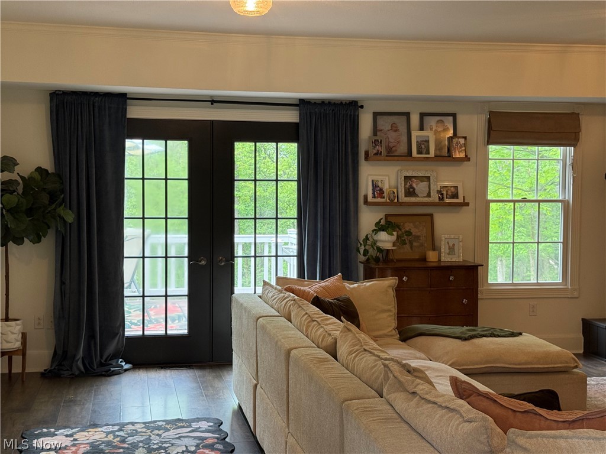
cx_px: 303
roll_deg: -0.9
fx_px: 840
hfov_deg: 39.7
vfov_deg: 30.3
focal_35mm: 48
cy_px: 227
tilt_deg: -3.4
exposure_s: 1/120
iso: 125
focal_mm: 6.76
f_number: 1.78
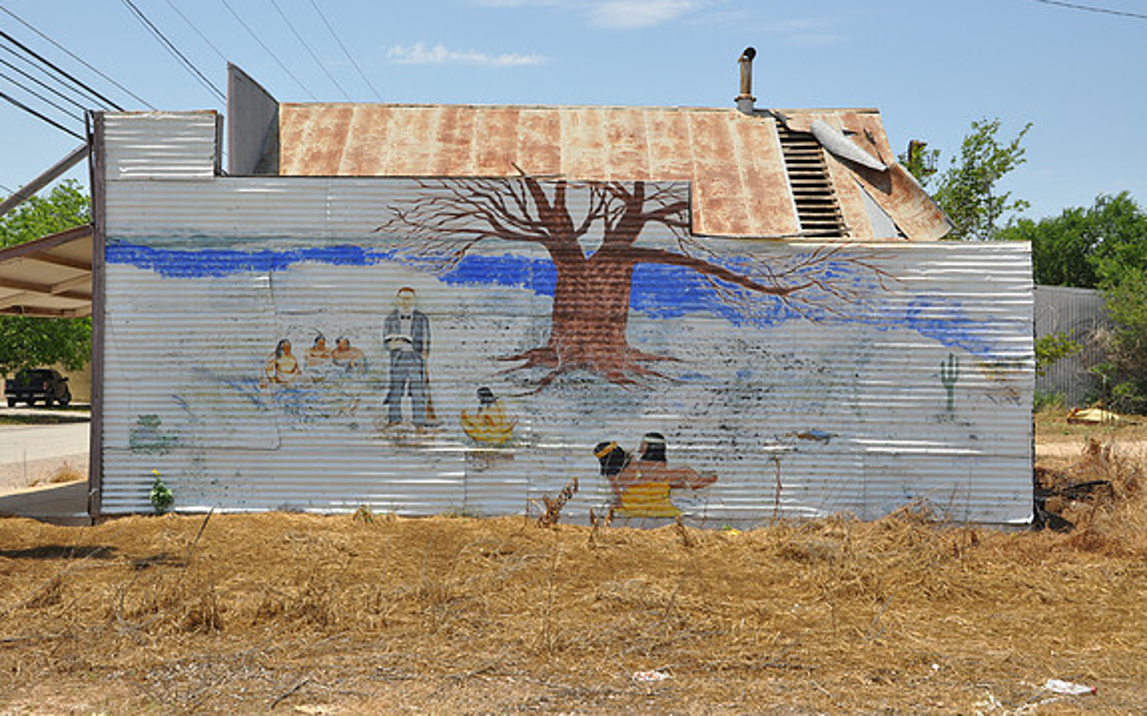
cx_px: 571
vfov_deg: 33.1
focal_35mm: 39
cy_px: 366
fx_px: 1204
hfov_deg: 51.0
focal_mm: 25
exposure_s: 1/125
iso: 200
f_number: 11
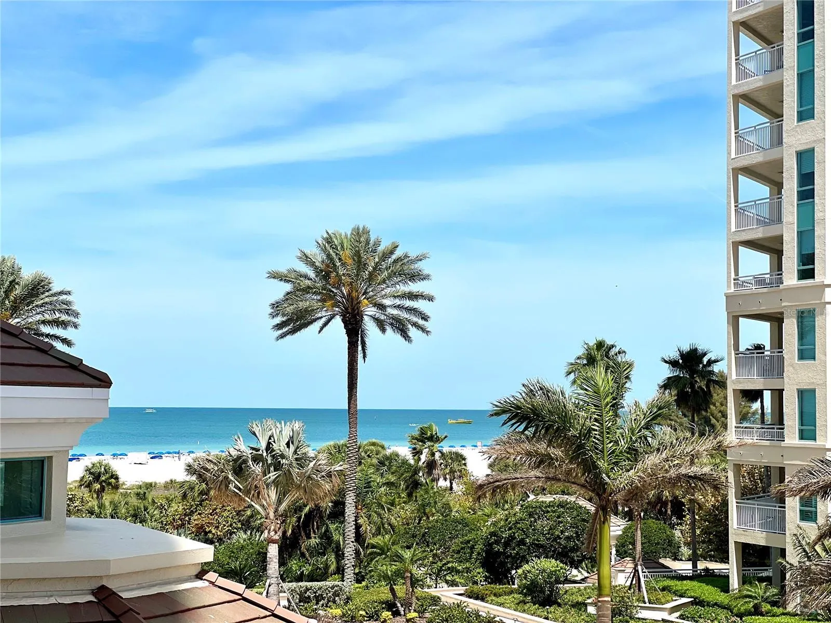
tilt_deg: +3.4
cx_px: 416
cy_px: 312
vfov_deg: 19.1
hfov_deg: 25.3
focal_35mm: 77
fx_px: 1848
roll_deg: -0.4
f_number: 2.8
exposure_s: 1/1143
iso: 32
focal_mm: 9
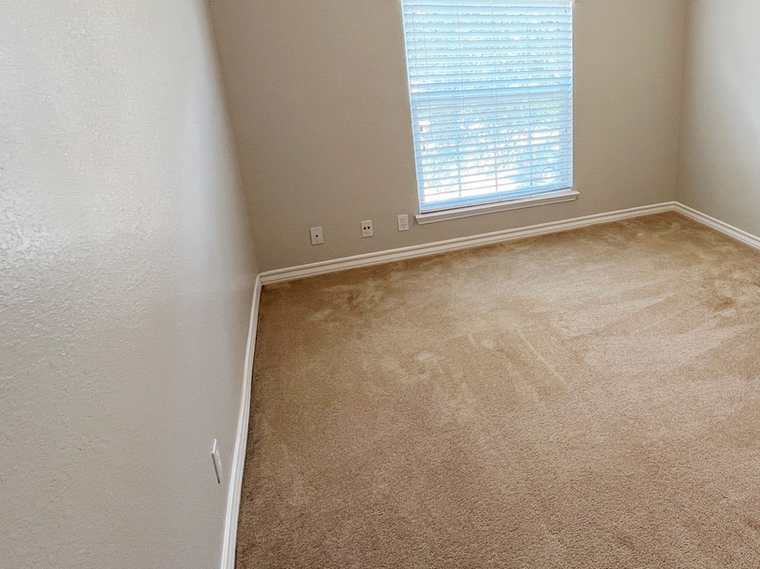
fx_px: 505
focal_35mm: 23
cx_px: 583
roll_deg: -0.5
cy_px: 193
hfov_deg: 68.5
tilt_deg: -16.9
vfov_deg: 57.6
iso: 80
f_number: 1.8
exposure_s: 1/30
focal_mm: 1.57
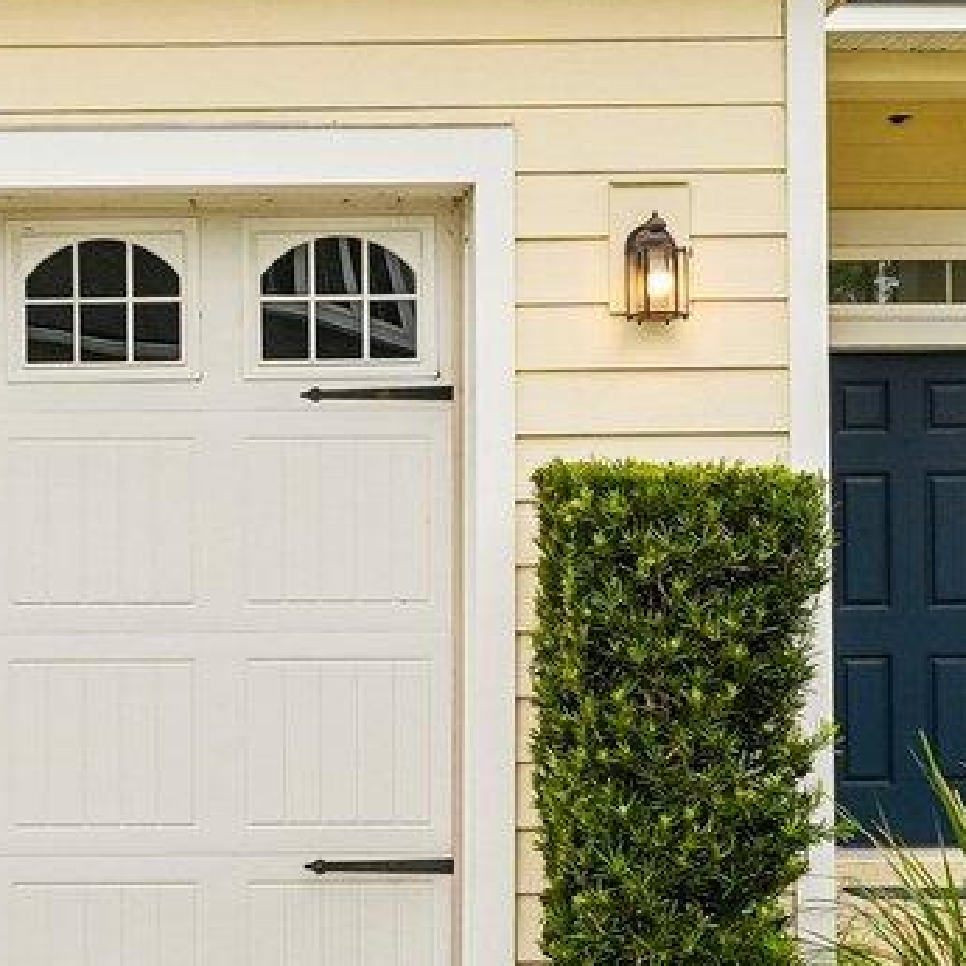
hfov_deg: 14.2
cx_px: 53
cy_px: 620
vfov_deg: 14.4
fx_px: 3820
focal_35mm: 121
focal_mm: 24
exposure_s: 1/80
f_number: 9
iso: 400
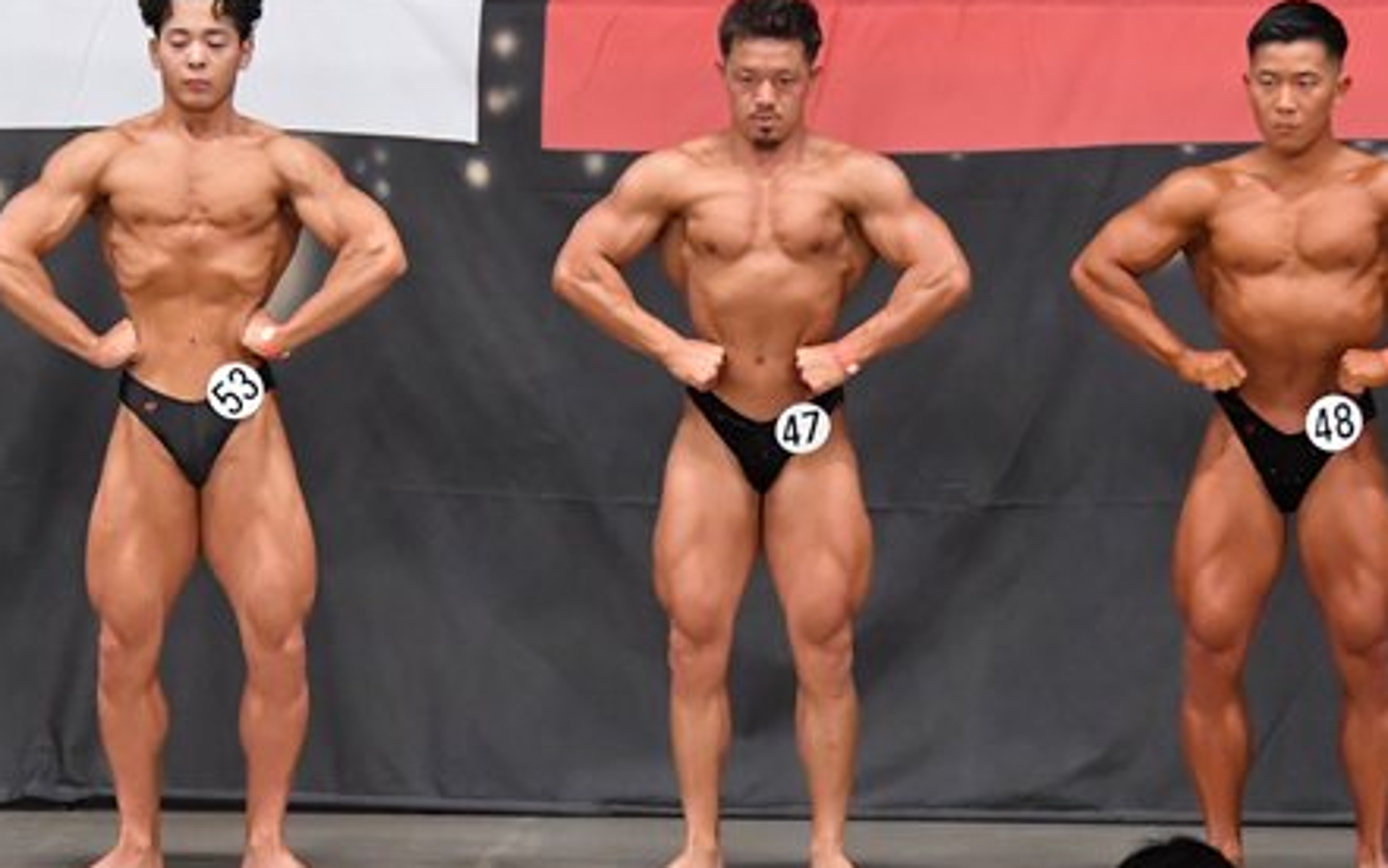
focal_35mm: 263
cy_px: 450
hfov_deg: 8.0
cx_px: 502
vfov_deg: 5.0
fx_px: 9952
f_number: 5.6
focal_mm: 98
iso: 6400
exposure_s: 1/400
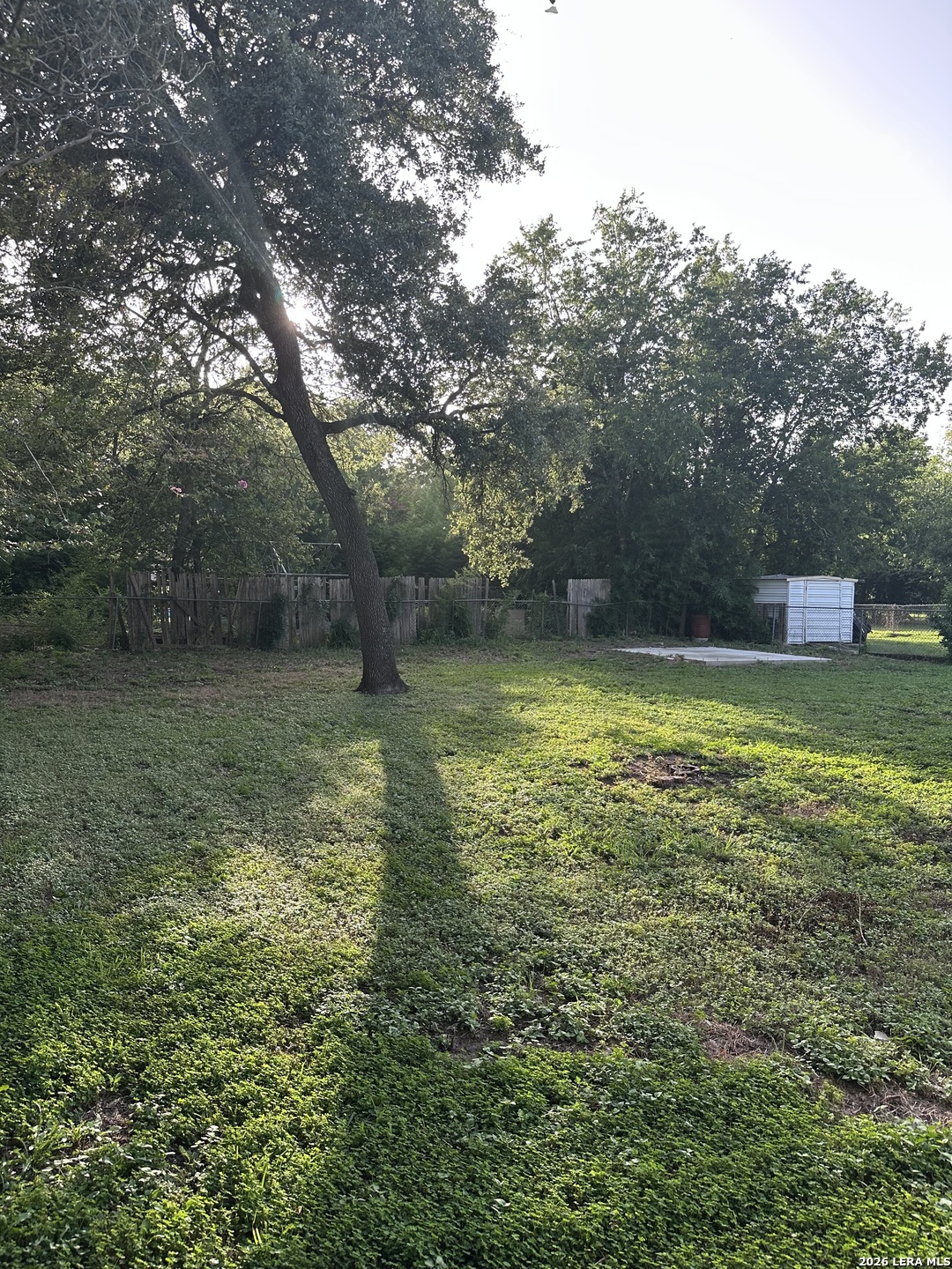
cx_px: 476
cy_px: 634
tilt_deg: -2.8
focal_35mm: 24
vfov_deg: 71.6
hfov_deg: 56.8
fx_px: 880
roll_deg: -0.9
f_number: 1.78
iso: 80
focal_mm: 6.86
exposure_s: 1/494
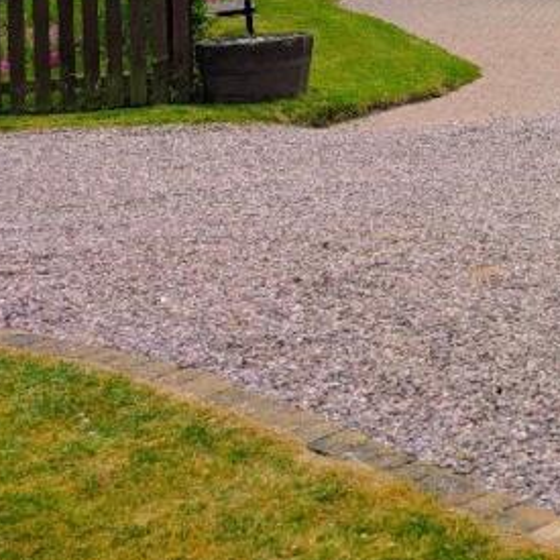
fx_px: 1446
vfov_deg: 20.2
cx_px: 847
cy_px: -156
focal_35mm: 79
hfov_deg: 19.1
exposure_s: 1/1961
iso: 22
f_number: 1.68
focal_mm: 6.9
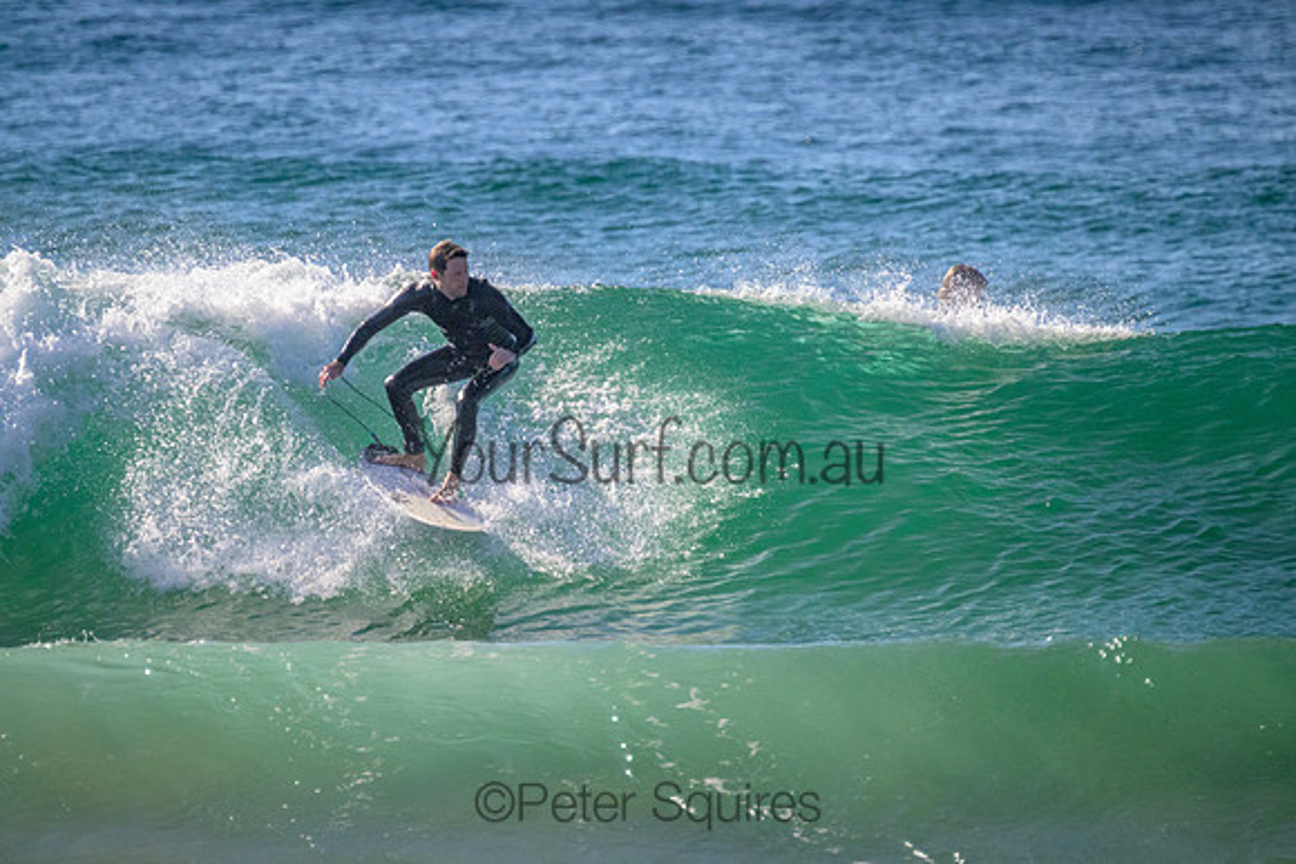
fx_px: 28805
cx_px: 648
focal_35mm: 800
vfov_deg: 1.7
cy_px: 432
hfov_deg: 2.6
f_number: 11
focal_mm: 800
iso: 3200
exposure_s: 1/2000
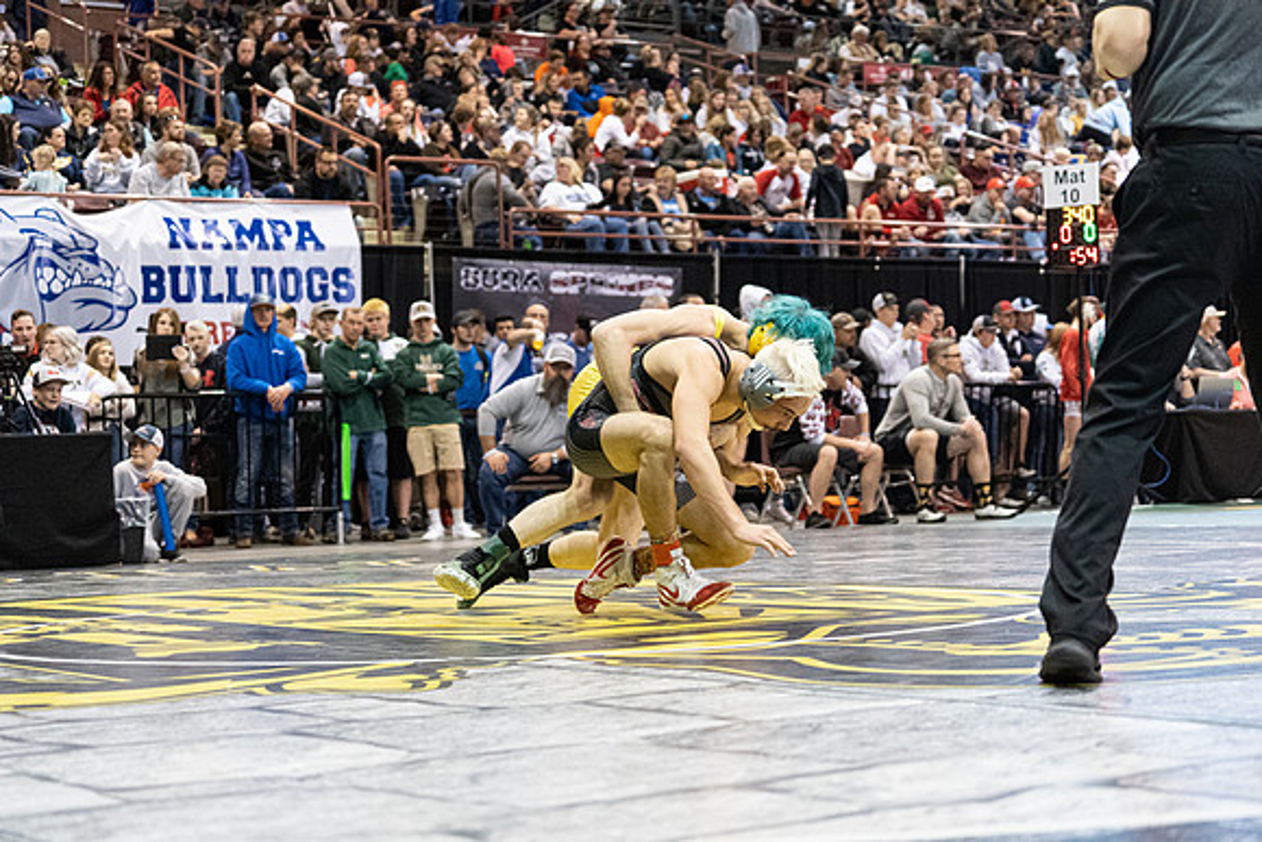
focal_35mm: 70
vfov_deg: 19.5
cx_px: 631
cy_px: 421
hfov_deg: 28.8
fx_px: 2454
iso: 10000
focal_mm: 70
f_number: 4
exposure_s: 1/500
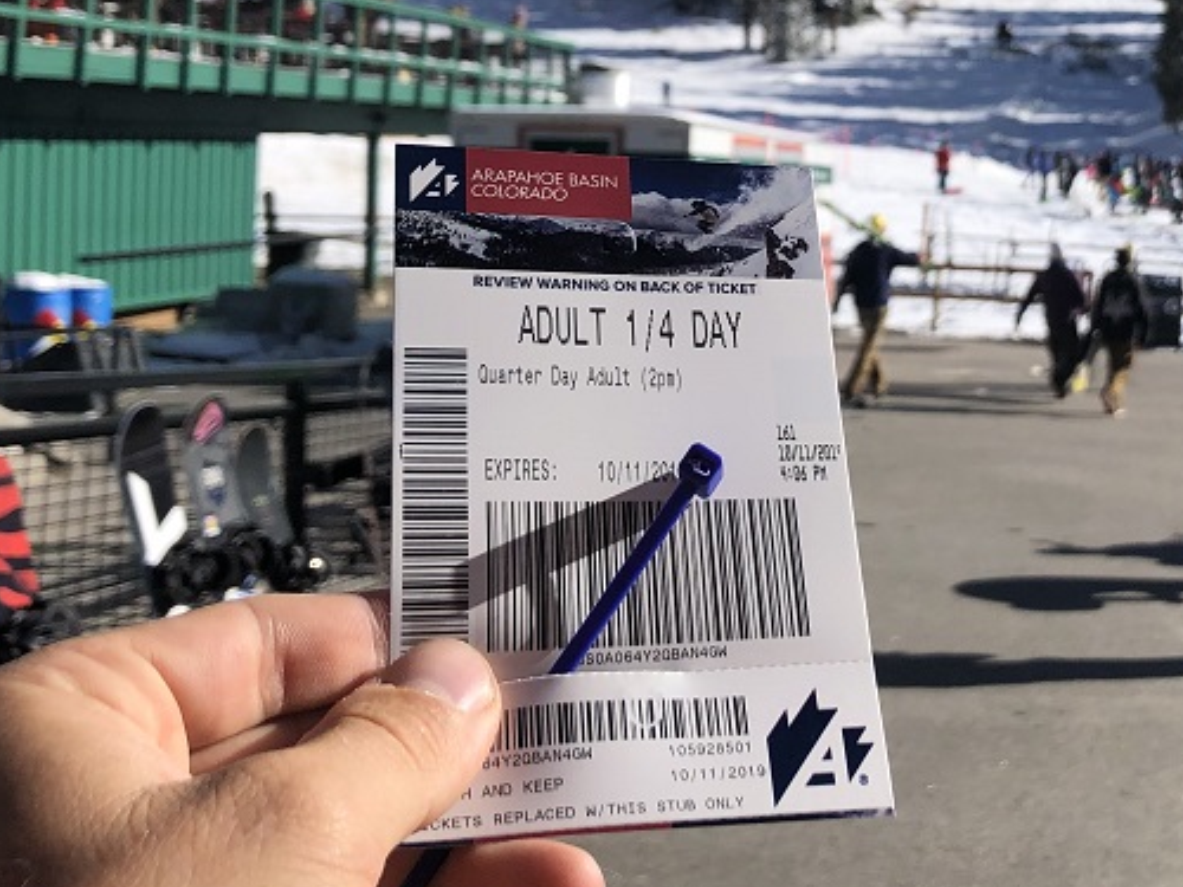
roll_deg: +0.6
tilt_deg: +1.0
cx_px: 887
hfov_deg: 33.7
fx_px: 1914
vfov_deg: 25.5
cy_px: 144
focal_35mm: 56
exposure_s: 1/2667
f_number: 1.8
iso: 20
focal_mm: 3.99
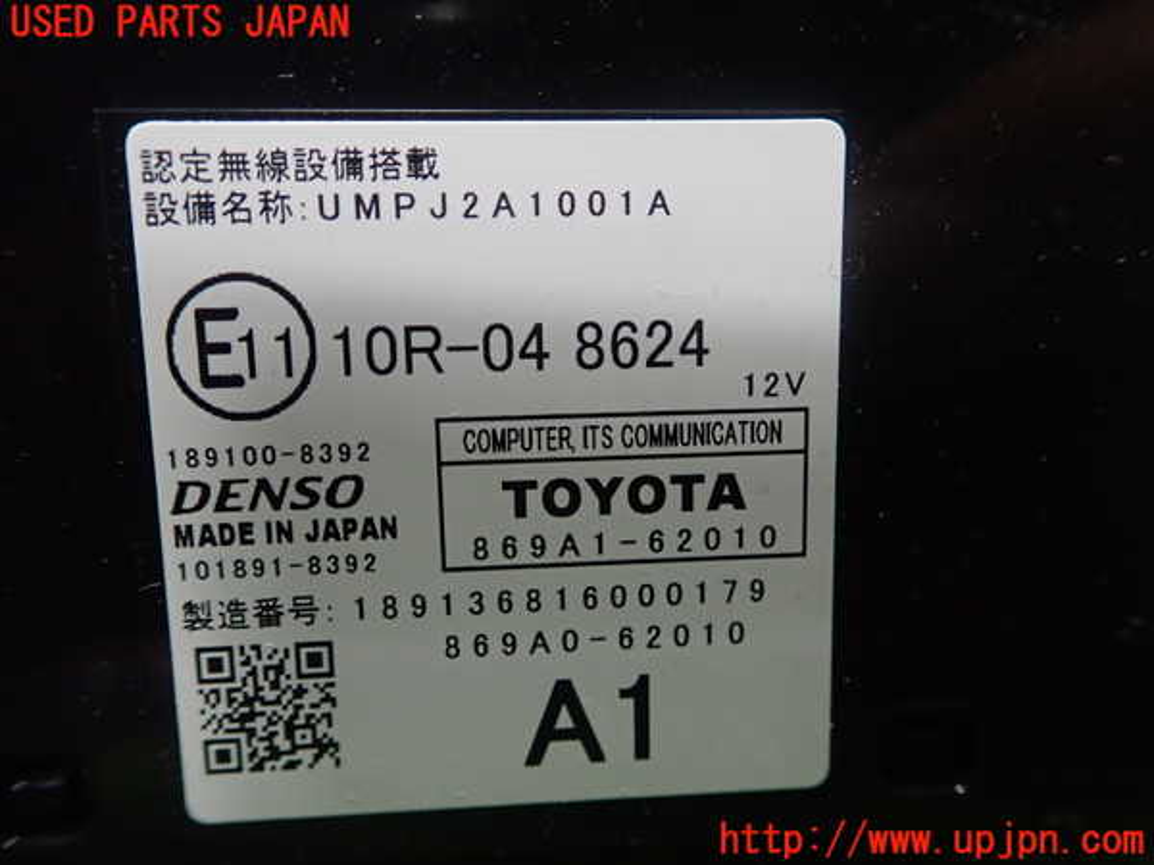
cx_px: 577
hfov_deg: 60.0
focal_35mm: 30
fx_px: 1000
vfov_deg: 46.8
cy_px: 432
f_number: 2.3
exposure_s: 1/125
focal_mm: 5.5
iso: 500
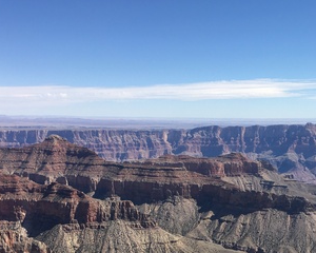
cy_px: 240
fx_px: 458
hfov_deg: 37.9
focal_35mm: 49
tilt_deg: -14.5
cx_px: 185
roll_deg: +0.0
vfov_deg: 29.2
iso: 25
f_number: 2.2
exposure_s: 1/1637
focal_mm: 4.15
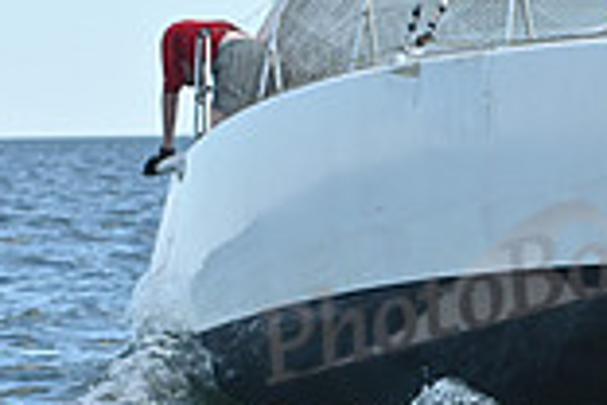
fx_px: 4384
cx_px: 1012
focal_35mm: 260
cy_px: 25
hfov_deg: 7.7
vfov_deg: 5.3
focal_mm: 70
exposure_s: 1/1250
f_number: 5.6
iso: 250
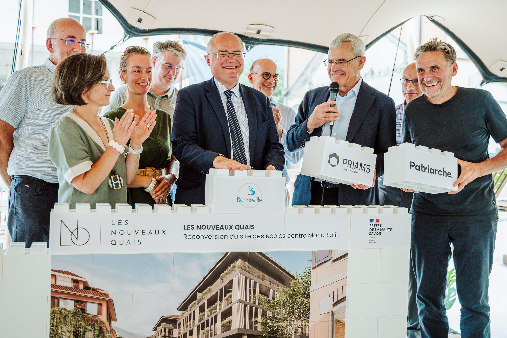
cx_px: 250
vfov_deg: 34.8
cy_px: 166
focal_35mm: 38
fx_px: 540
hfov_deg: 50.3
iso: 800
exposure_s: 1/400
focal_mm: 36
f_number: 2.8
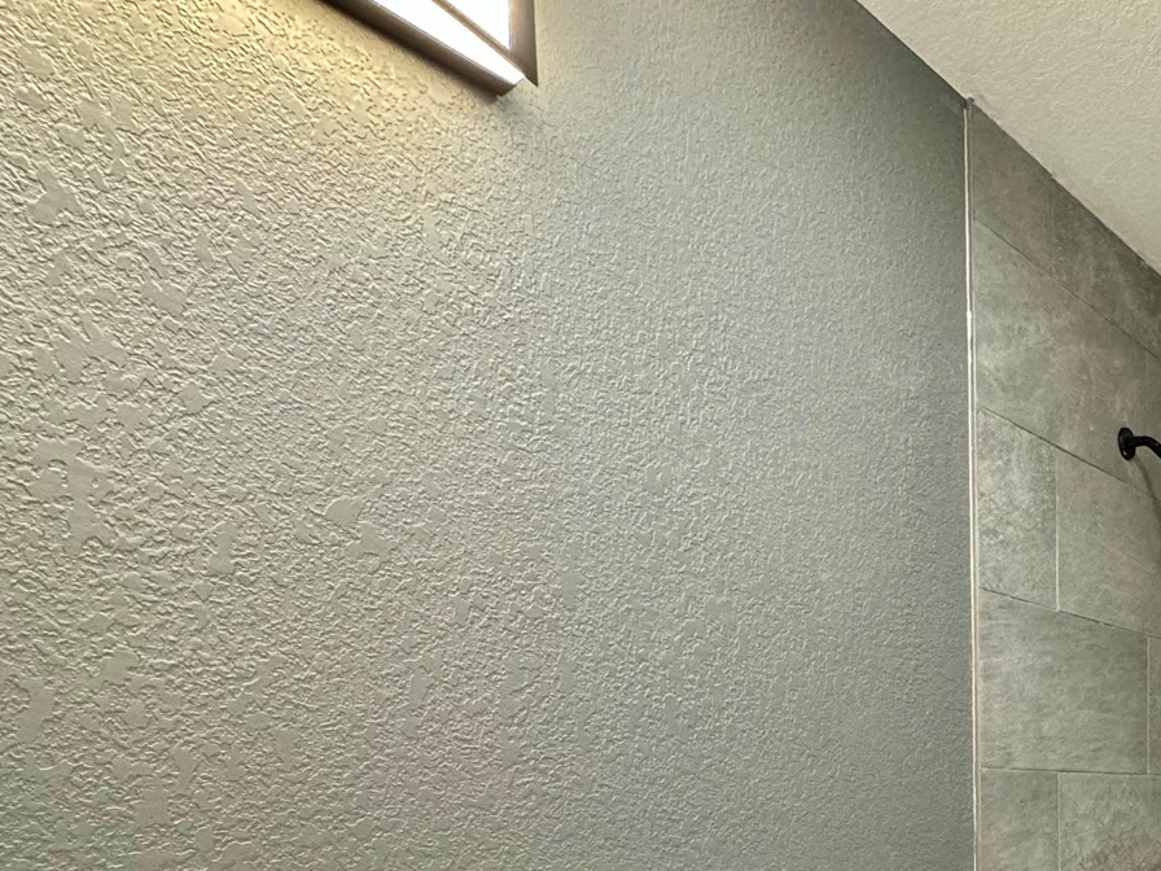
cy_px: 872
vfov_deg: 39.0
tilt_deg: -3.1
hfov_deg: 49.4
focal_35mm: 32
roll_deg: +0.8
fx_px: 1073
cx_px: 1083
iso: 320
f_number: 2.2
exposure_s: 1/60
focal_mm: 2.22
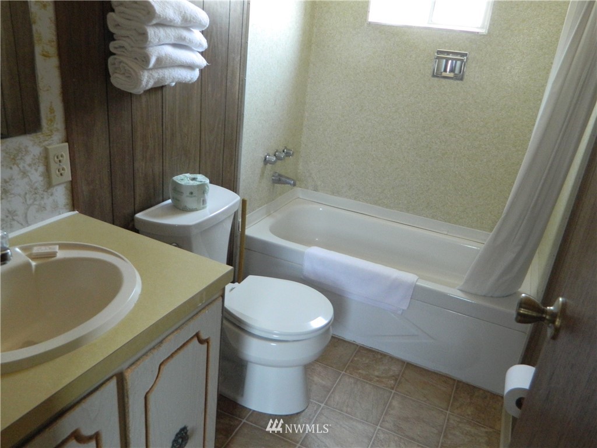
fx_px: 483
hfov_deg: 63.4
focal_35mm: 28
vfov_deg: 49.7
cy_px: 224
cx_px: 298
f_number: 3.2
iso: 400
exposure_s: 1/30
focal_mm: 5.1
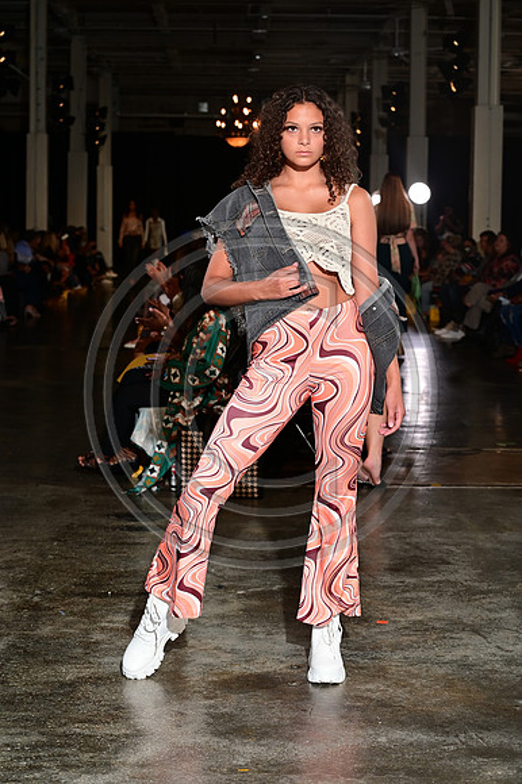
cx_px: 261
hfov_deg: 19.4
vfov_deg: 28.9
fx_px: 1524
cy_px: 392
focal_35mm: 70
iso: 1000
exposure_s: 1/160
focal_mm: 70
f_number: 6.3
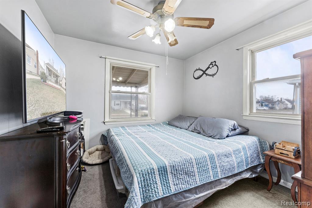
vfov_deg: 81.2
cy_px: 104
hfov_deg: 104.3
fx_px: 121
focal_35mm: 14
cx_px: 156
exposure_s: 1/6
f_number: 8
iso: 500
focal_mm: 14
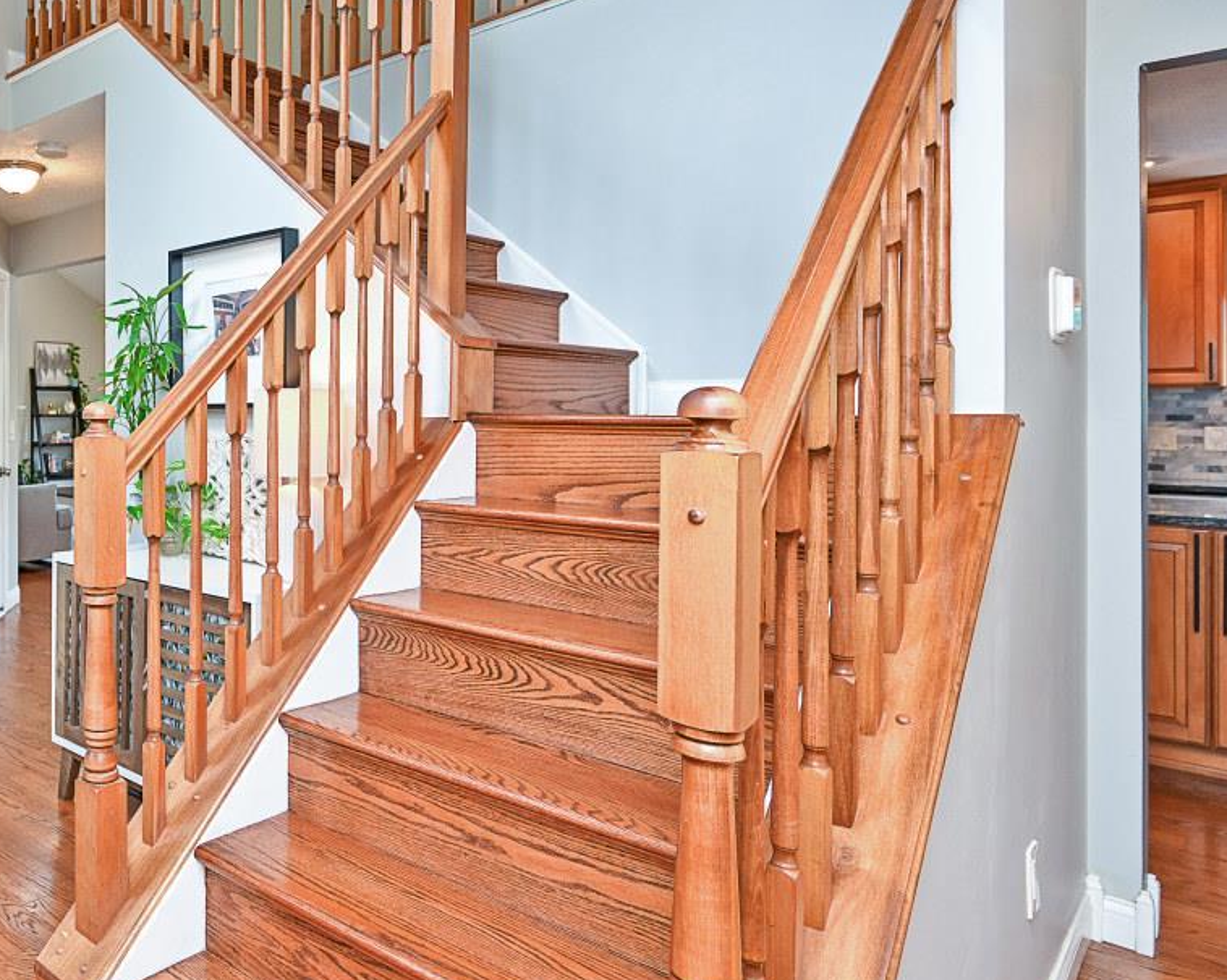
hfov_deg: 57.9
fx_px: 944
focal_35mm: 26
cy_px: 414
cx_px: 152
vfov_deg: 54.7
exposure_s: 1/60
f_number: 4
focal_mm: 14
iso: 360
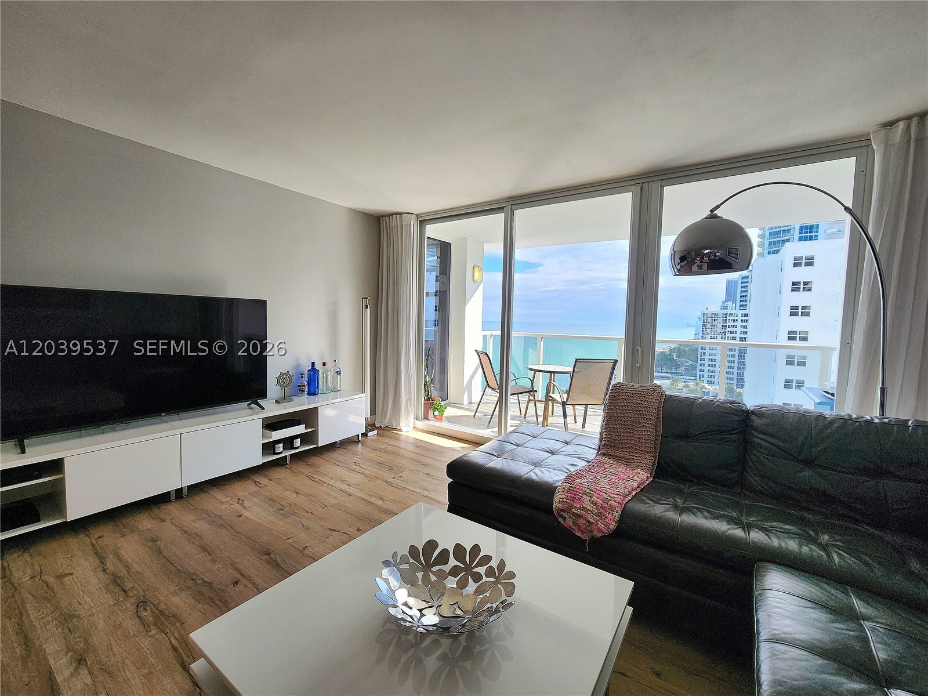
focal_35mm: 13
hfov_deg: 106.2
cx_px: 464
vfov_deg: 89.9
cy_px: 348
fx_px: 349
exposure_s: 1/169
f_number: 2.2
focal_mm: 2.2
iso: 50
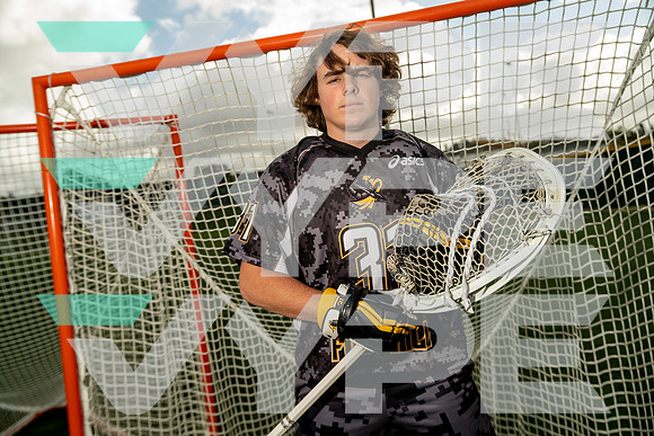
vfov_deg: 41.1
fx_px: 581
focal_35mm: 32
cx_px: 327
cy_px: 218
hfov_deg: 58.7
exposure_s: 1/250
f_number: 3.5
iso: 200
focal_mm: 32
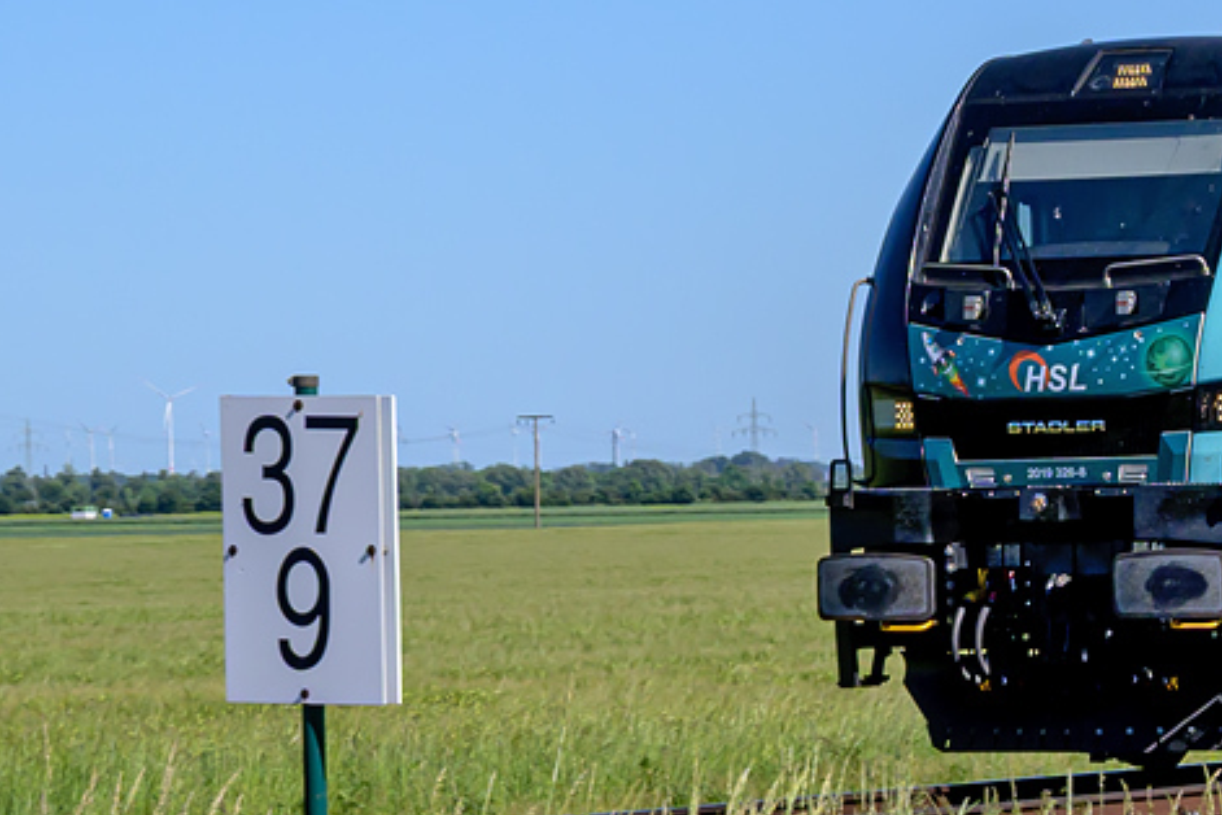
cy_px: 498
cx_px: 1484
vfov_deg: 7.2
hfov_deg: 10.6
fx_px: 6483
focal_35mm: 191
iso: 200
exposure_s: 1/1000
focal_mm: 50
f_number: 8
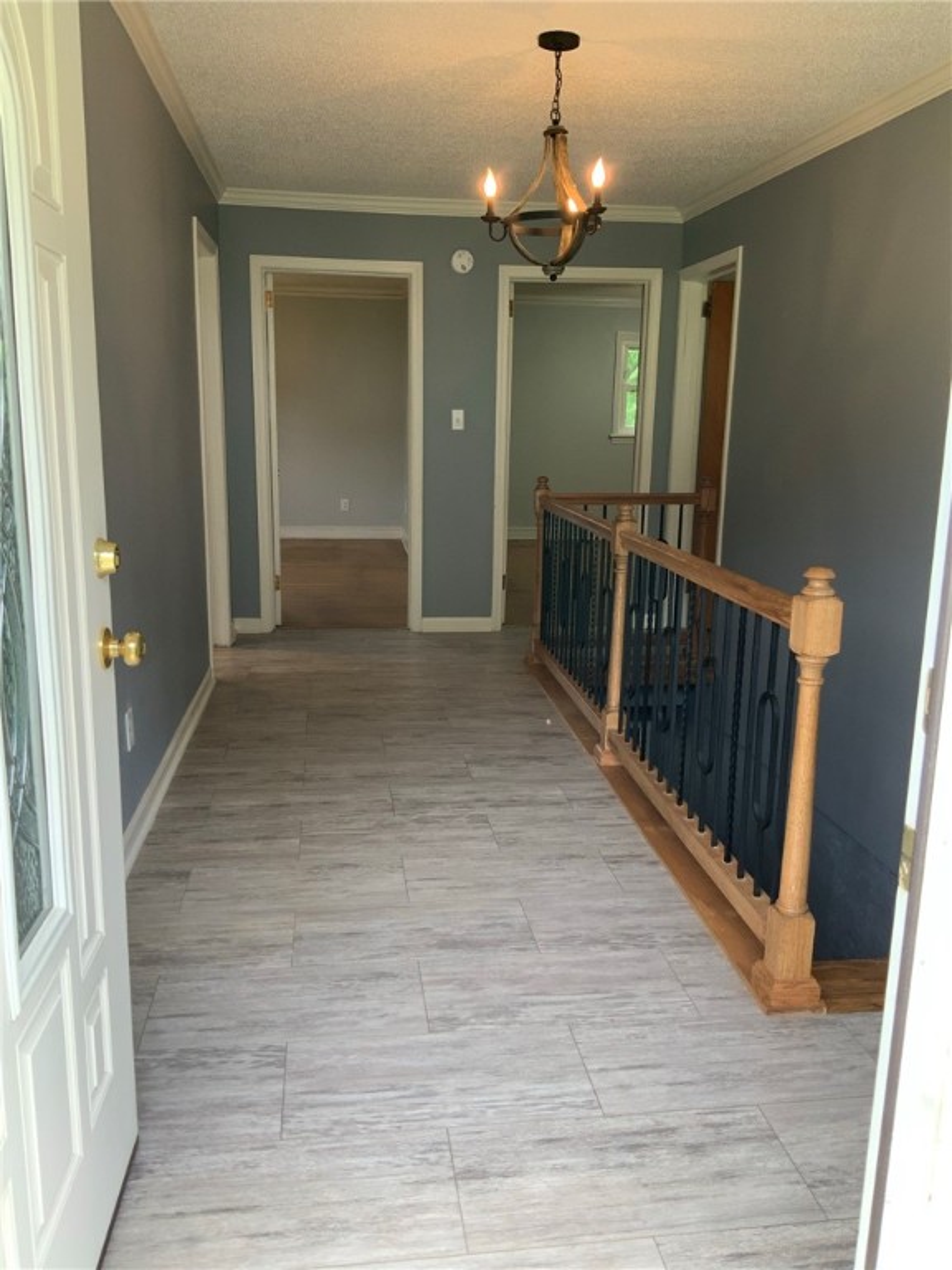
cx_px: 476
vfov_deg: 61.7
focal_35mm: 29
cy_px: 635
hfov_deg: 48.2
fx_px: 1063
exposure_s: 1/120
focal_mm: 3
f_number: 1.8
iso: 64
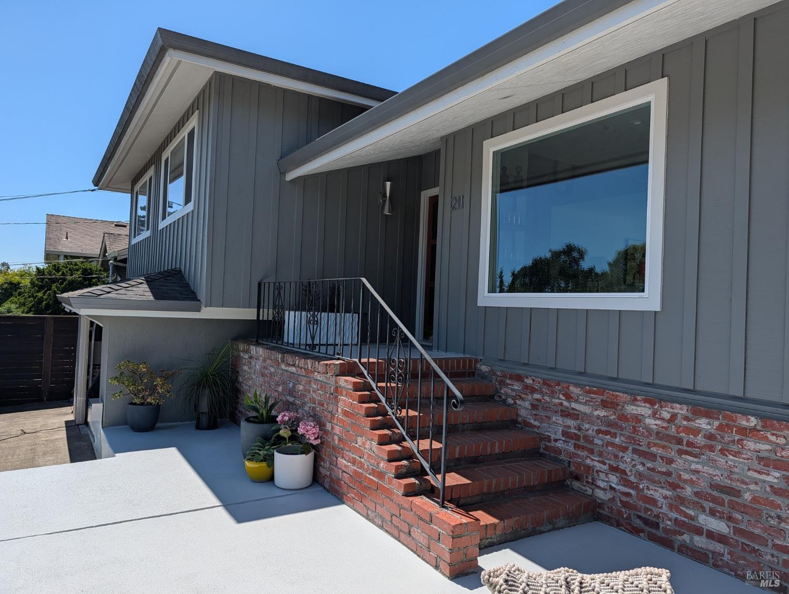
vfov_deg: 56.9
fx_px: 548
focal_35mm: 24
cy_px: 297
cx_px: 394
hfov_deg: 71.5
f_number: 1.68
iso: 22
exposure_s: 1/1972
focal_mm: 6.9
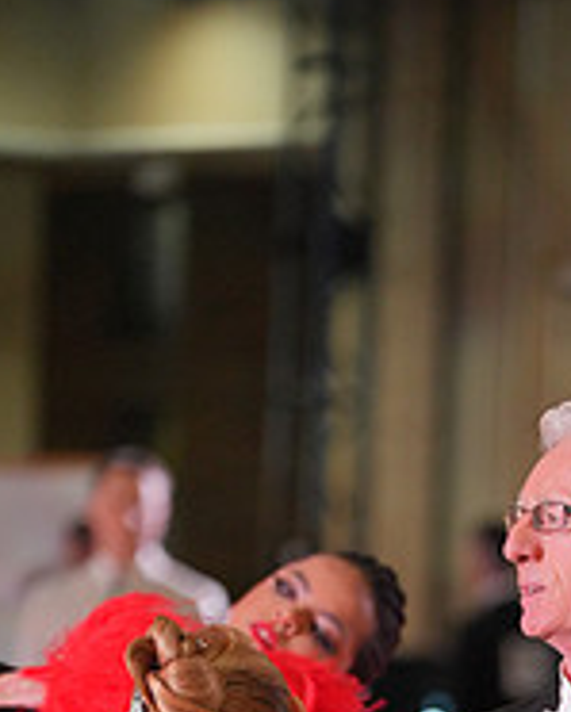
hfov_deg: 3.7
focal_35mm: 416
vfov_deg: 4.6
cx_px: 630
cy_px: 1079
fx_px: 8780
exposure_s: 1/500
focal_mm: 142
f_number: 2.8
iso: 1600
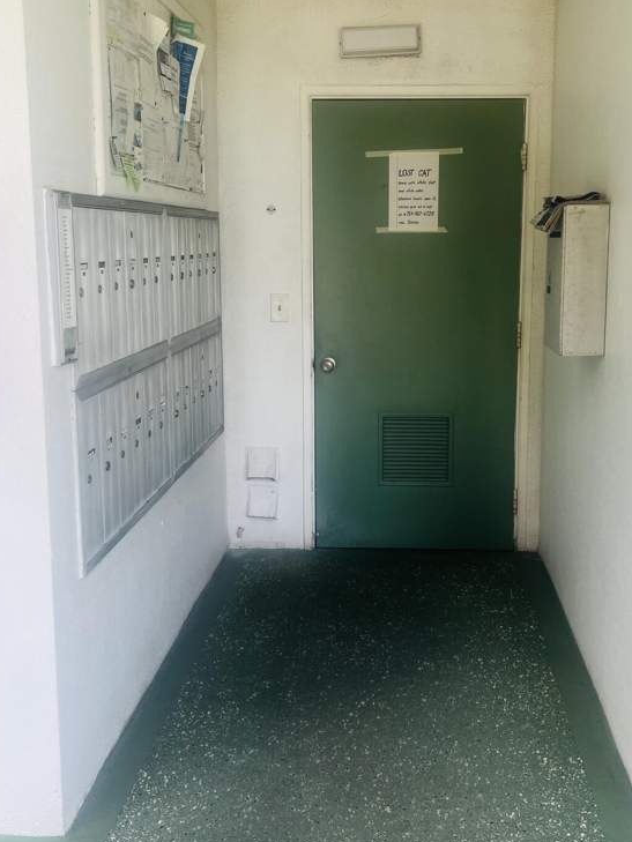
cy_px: 373
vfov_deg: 48.9
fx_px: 925
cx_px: 374
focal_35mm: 38
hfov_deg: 37.6
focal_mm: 5.7
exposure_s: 1/486
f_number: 1.5
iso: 50
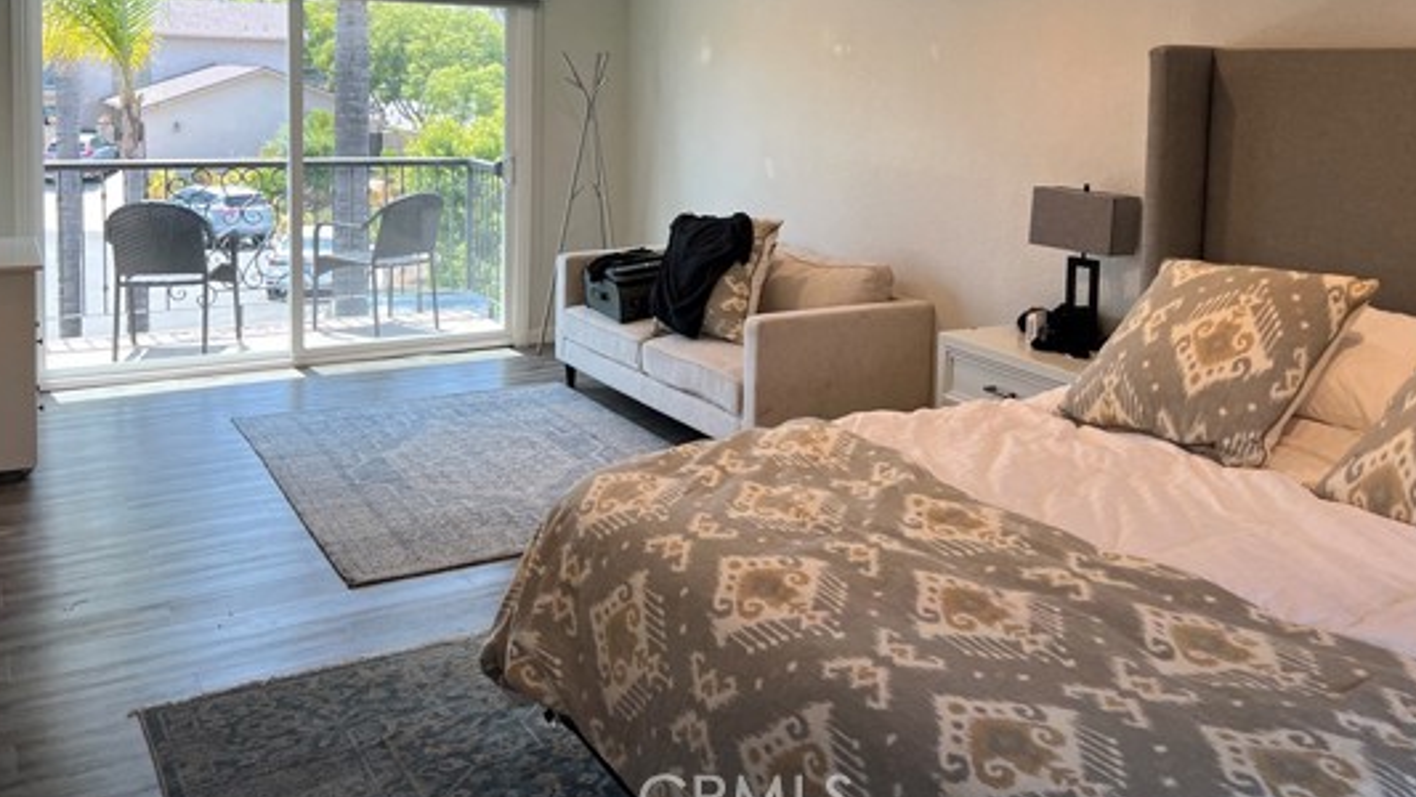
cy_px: 199
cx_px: 808
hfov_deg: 57.8
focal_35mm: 34
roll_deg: -1.3
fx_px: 1277
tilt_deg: -5.6
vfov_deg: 34.0
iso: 40
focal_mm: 5.7
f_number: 1.5
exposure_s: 1/214
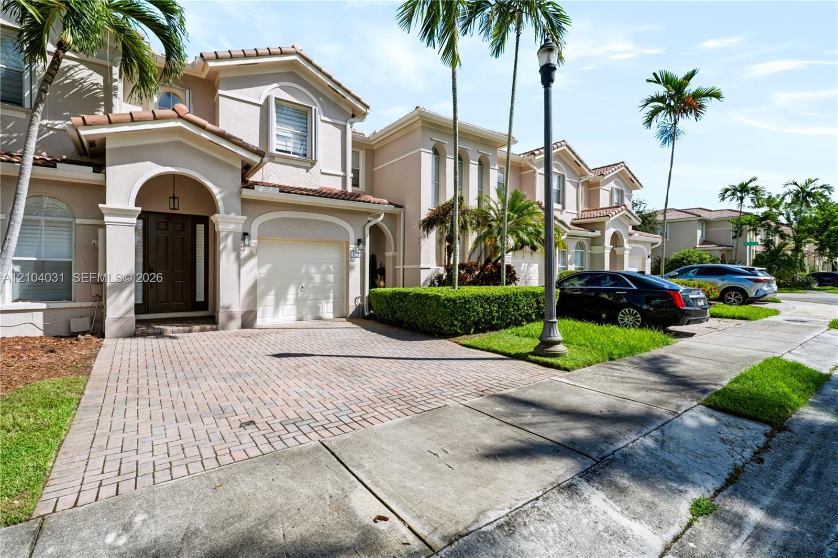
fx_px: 372
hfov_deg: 96.8
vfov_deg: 73.7
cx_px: 419
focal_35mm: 16
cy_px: 279
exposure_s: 1/250
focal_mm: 16
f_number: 9
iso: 100
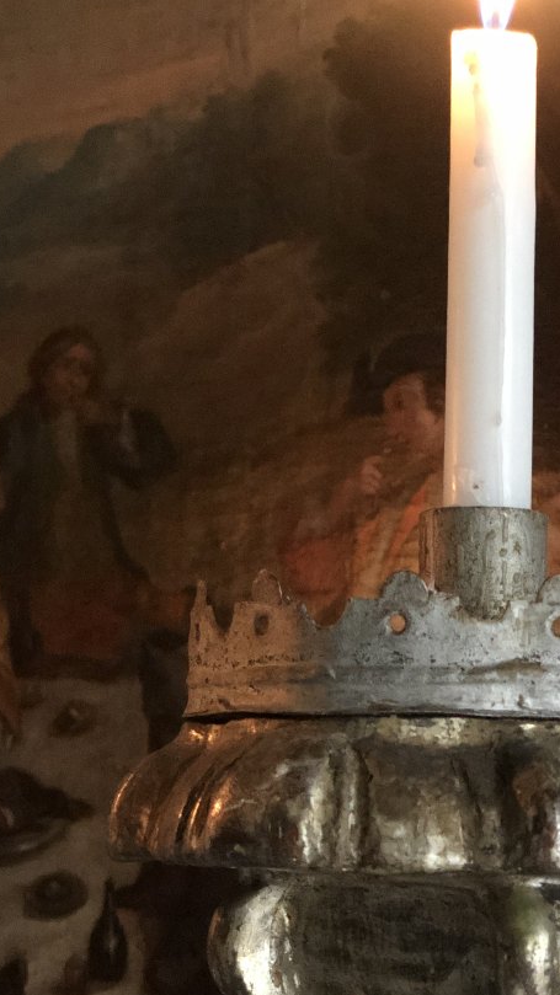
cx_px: 526
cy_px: 453
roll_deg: +0.8
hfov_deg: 14.2
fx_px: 2218
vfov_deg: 25.3
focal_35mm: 84
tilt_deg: +10.7
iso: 250
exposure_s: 1/8
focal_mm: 6
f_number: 2.4
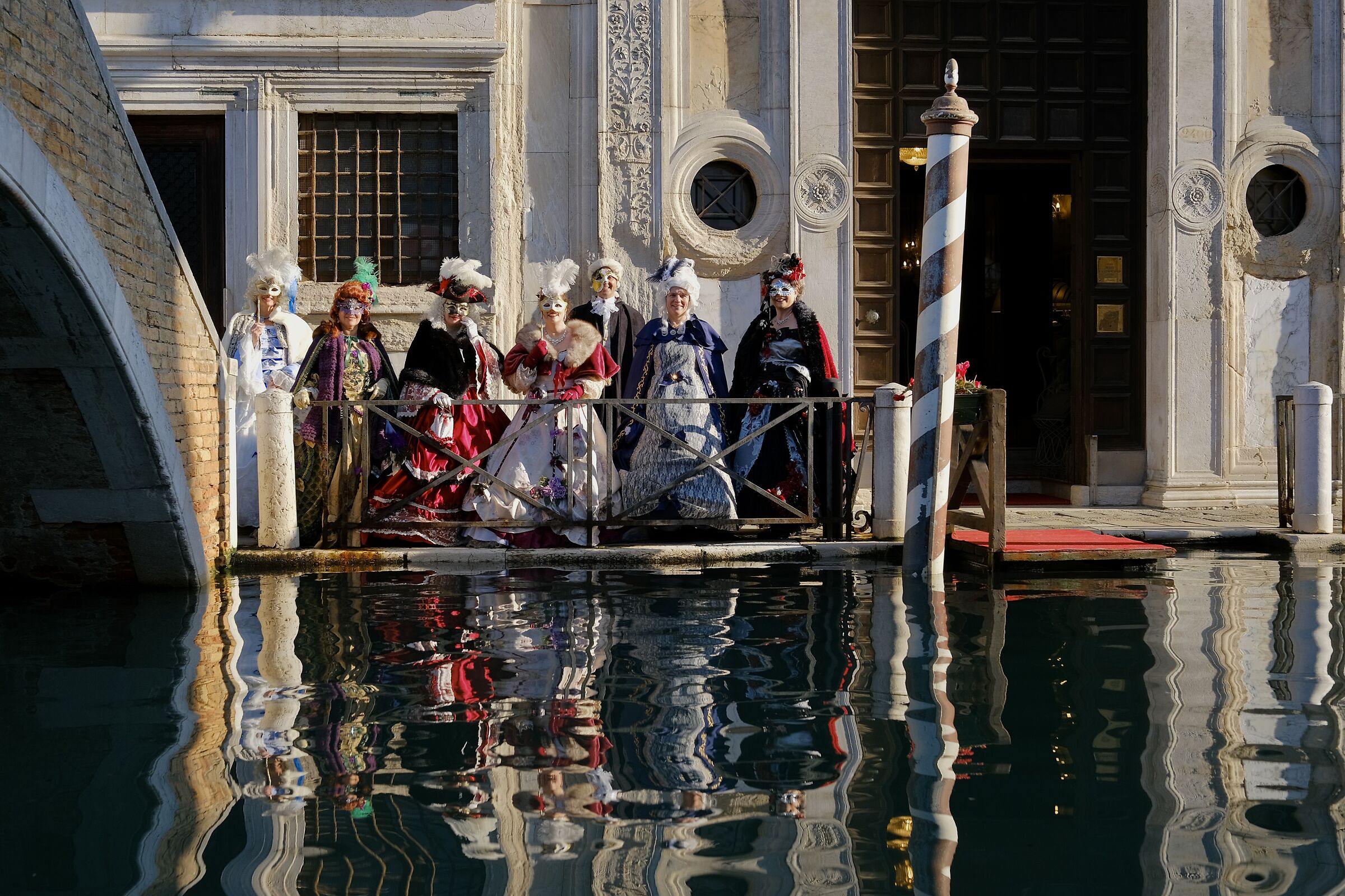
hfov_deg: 47.4
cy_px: 448
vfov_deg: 32.6
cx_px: 672
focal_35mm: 41
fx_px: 1532
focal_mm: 27
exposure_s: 1/950
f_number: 2.8
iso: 160
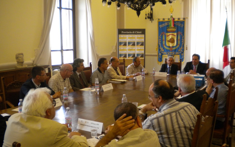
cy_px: 88
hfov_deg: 51.5
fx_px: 243
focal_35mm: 38
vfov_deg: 33.5
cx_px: 118
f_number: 3.1
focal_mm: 6.3
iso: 241
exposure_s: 1/70.3
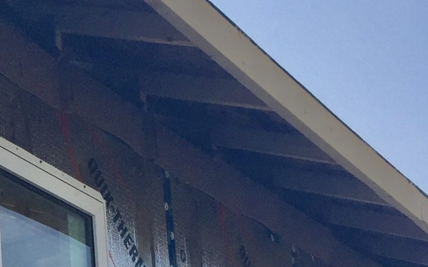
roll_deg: +2.4
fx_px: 1213
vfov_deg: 11.7
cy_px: 463
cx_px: -93
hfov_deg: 18.9
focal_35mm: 104
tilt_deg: +13.5
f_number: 2.2
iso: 32
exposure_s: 1/1883
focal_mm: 4.15
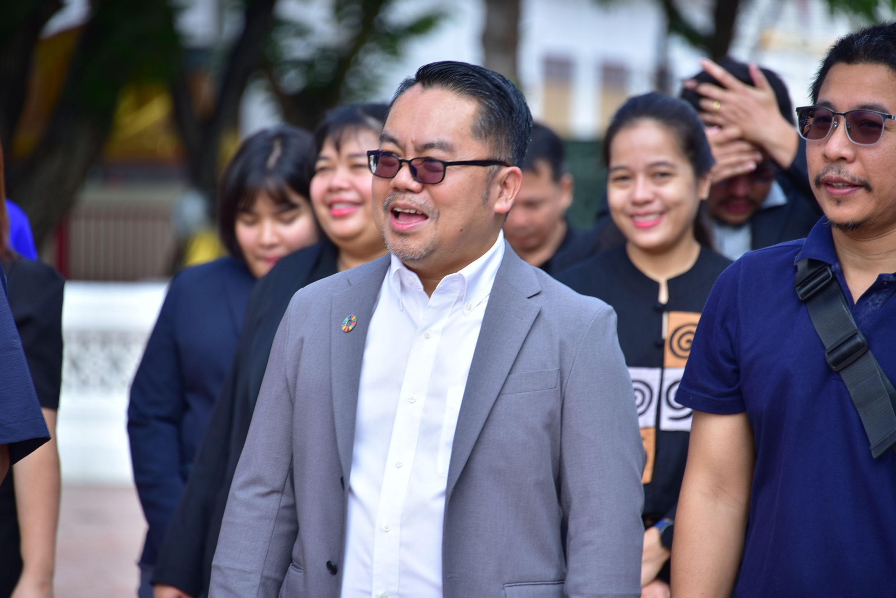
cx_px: 448
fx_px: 7469
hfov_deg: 6.9
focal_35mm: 300
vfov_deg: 4.6
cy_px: 299
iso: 125
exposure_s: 1/200
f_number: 6.3
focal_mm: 300
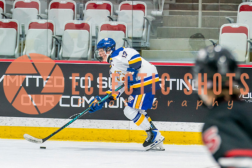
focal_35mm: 338
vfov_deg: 4.1
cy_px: 117
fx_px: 2367
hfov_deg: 6.1
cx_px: 175
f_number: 3.2
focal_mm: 135
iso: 800
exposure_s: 1/640
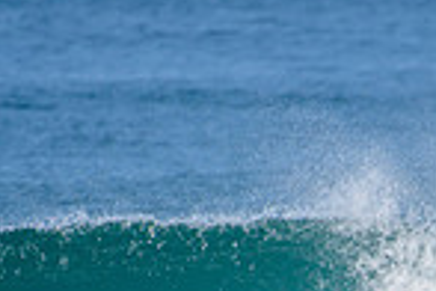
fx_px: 23978
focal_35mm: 1980
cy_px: 506
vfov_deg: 0.7
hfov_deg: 1.0
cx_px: 478
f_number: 5.6
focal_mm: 500
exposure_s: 1/2000
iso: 160
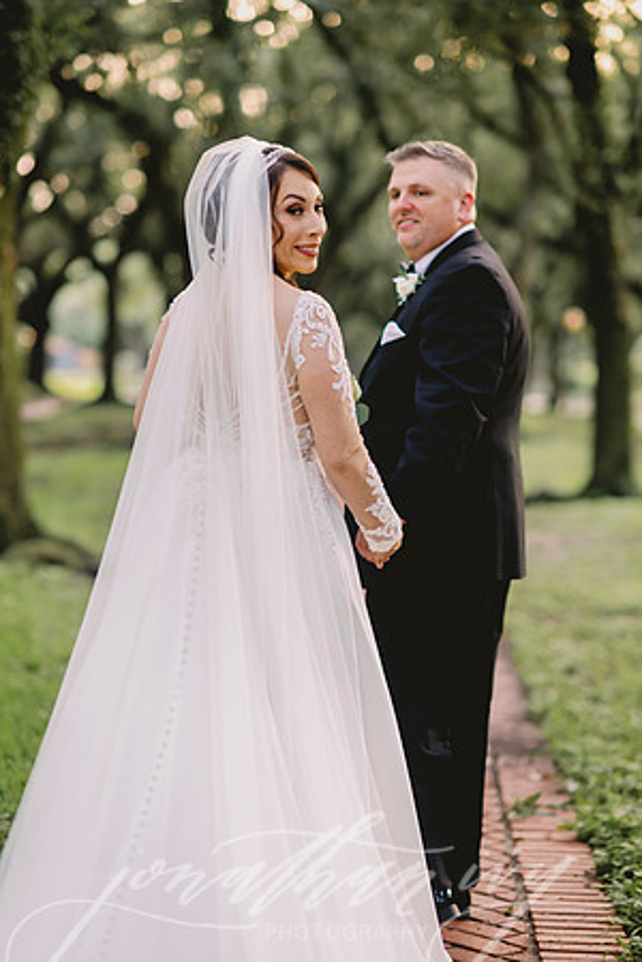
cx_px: 321
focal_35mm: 85
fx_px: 2274
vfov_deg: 23.9
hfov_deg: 16.1
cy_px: 481
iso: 1250
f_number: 2
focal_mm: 85
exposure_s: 1/400
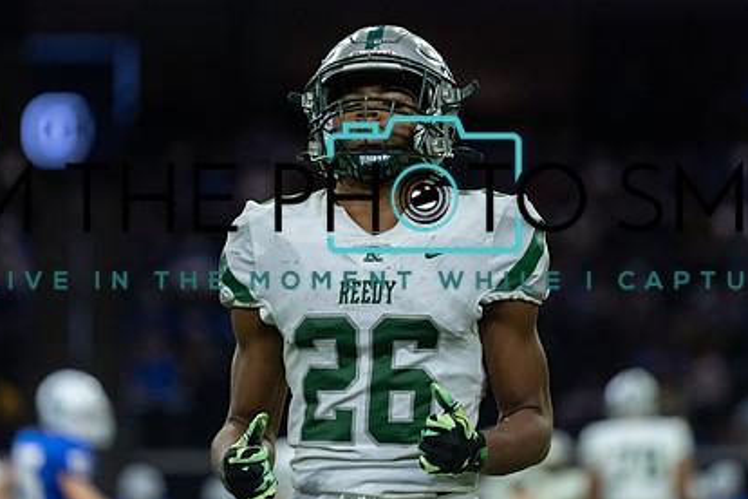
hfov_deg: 7.4
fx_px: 5817
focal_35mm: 280
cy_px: 202
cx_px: 369
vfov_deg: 4.9
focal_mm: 200
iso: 4000
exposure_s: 1/1250
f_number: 2.8
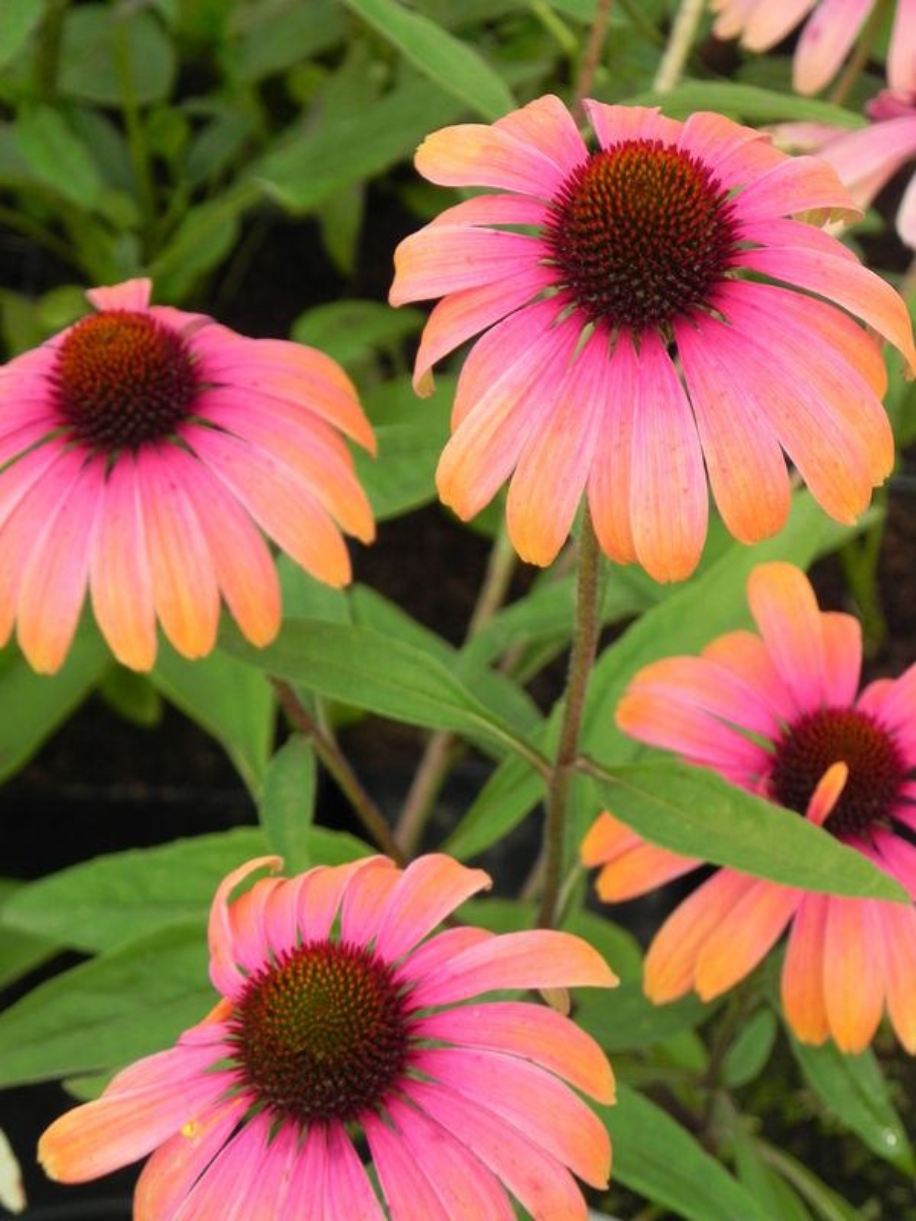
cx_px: 458
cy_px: 610
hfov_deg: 10.3
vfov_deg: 13.7
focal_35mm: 144
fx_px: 5081
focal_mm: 25.7
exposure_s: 1/400
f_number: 4.5
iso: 160
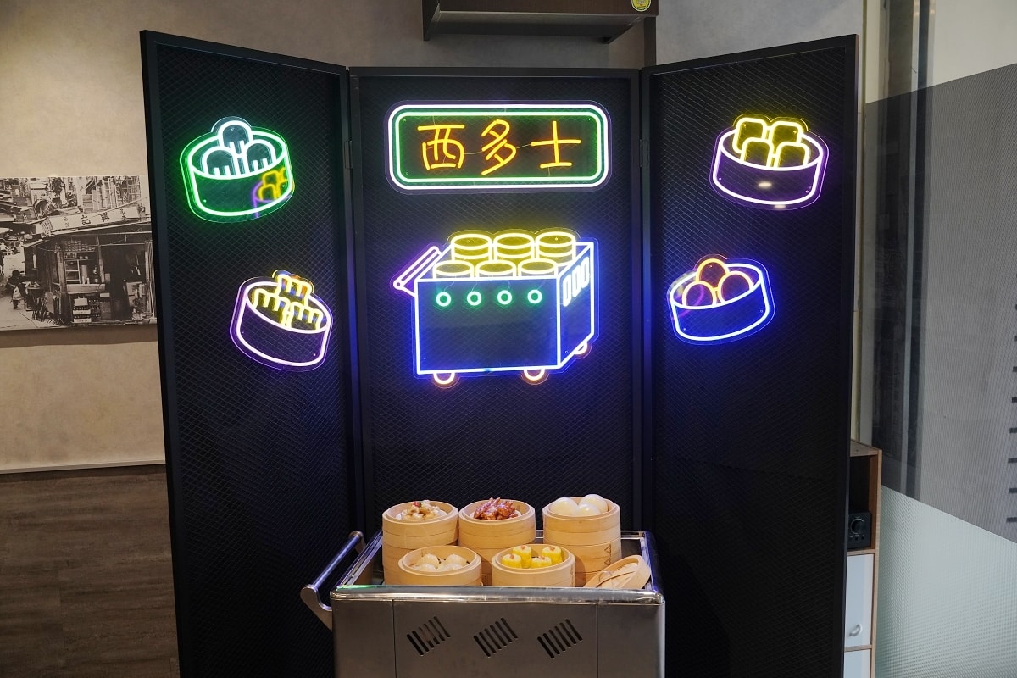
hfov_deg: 58.7
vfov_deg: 41.1
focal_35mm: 32
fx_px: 904
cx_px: 508
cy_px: 339
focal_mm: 32
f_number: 4
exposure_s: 1/160
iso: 1250
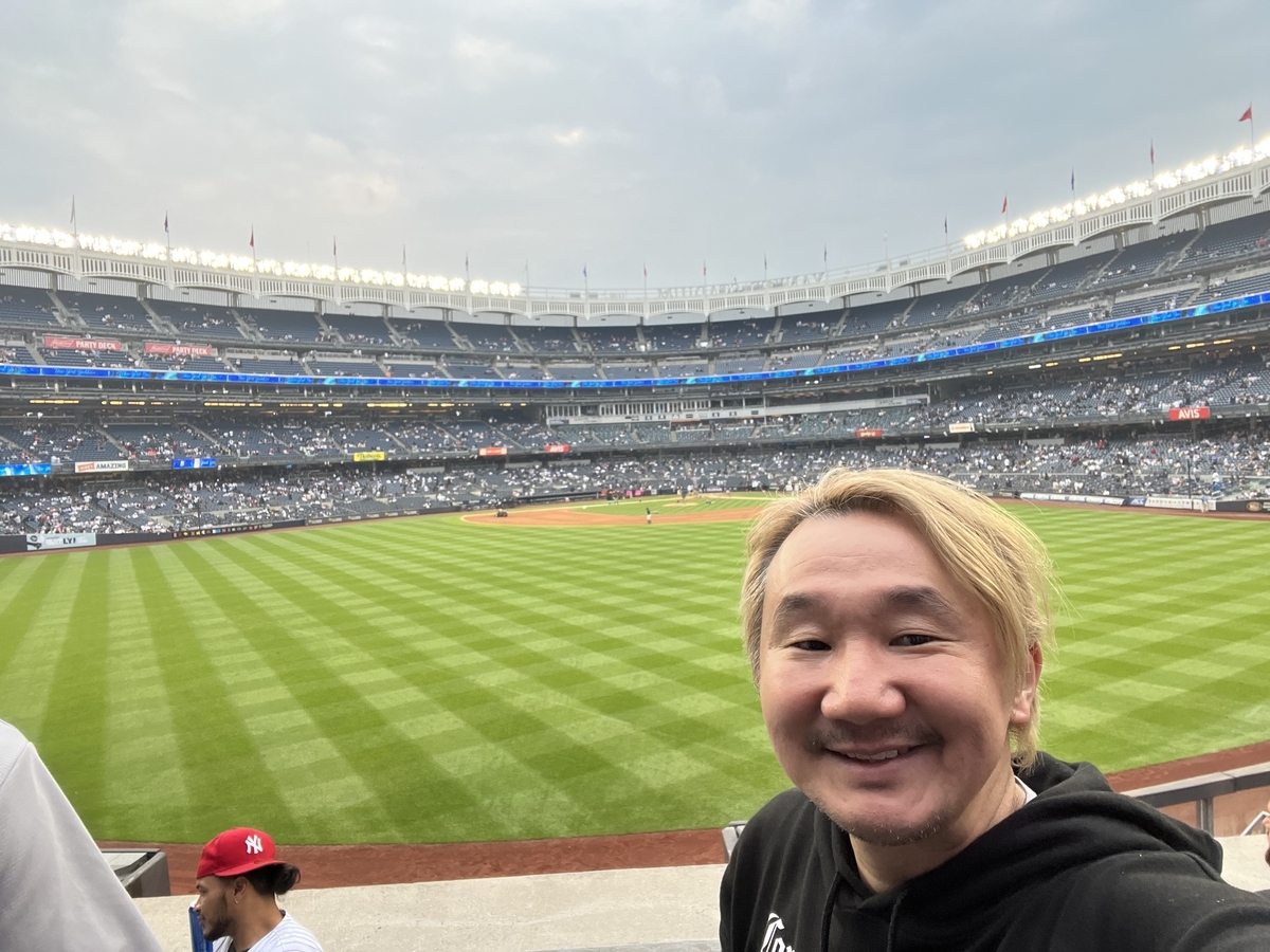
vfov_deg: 58.9
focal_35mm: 23
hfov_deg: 73.9
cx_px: 635
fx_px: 844
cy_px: 476
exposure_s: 1/120
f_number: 2.2
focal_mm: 2.71
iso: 64
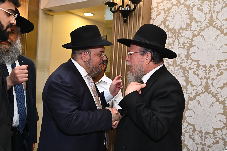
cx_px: 114
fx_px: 240
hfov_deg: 50.7
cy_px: 76
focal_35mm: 38
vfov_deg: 35.0
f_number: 5
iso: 1250
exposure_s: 1/200
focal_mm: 38
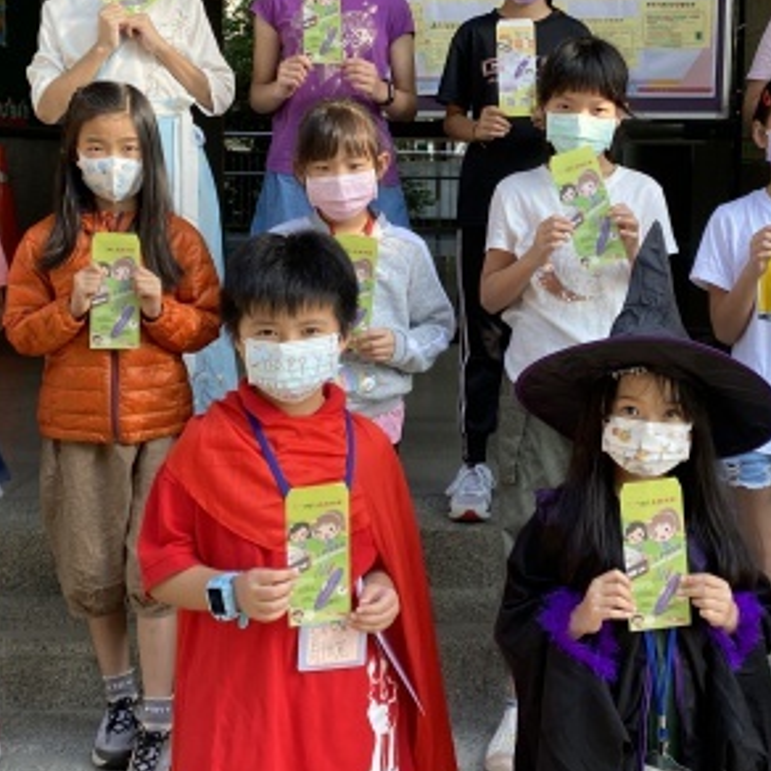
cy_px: 312
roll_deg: -0.4
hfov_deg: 30.8
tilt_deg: -5.7
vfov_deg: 31.0
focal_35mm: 55
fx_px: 1386
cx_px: 519
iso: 32
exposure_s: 1/180
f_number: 1.8
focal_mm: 4.25
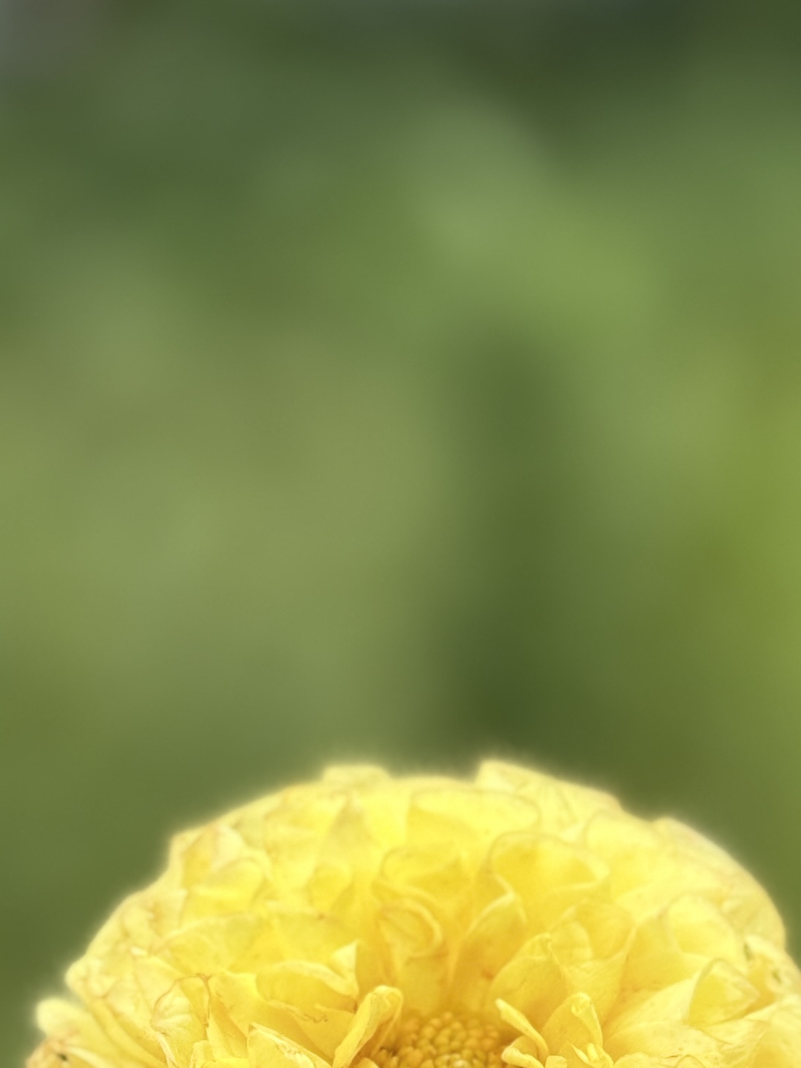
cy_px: 988
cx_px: 403
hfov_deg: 11.3
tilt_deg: -20.7
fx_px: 4041
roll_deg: +2.5
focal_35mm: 131
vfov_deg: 14.9
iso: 64
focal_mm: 6.76
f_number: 1.78
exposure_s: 1/1395
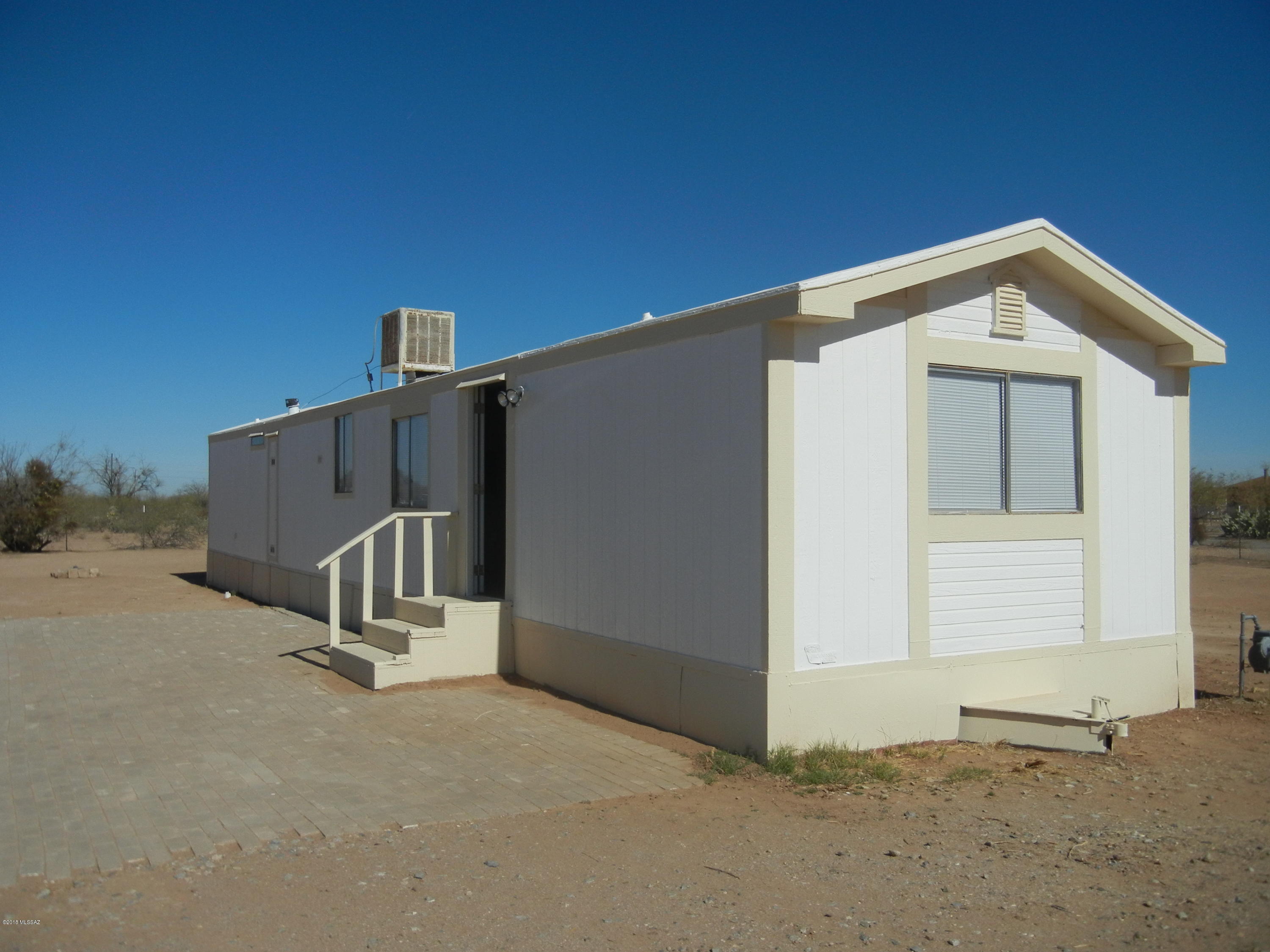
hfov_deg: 60.0
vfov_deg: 46.8
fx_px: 1101
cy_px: 476
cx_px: 635
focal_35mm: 30
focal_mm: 5.4
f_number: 7
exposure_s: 1/1346
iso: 160
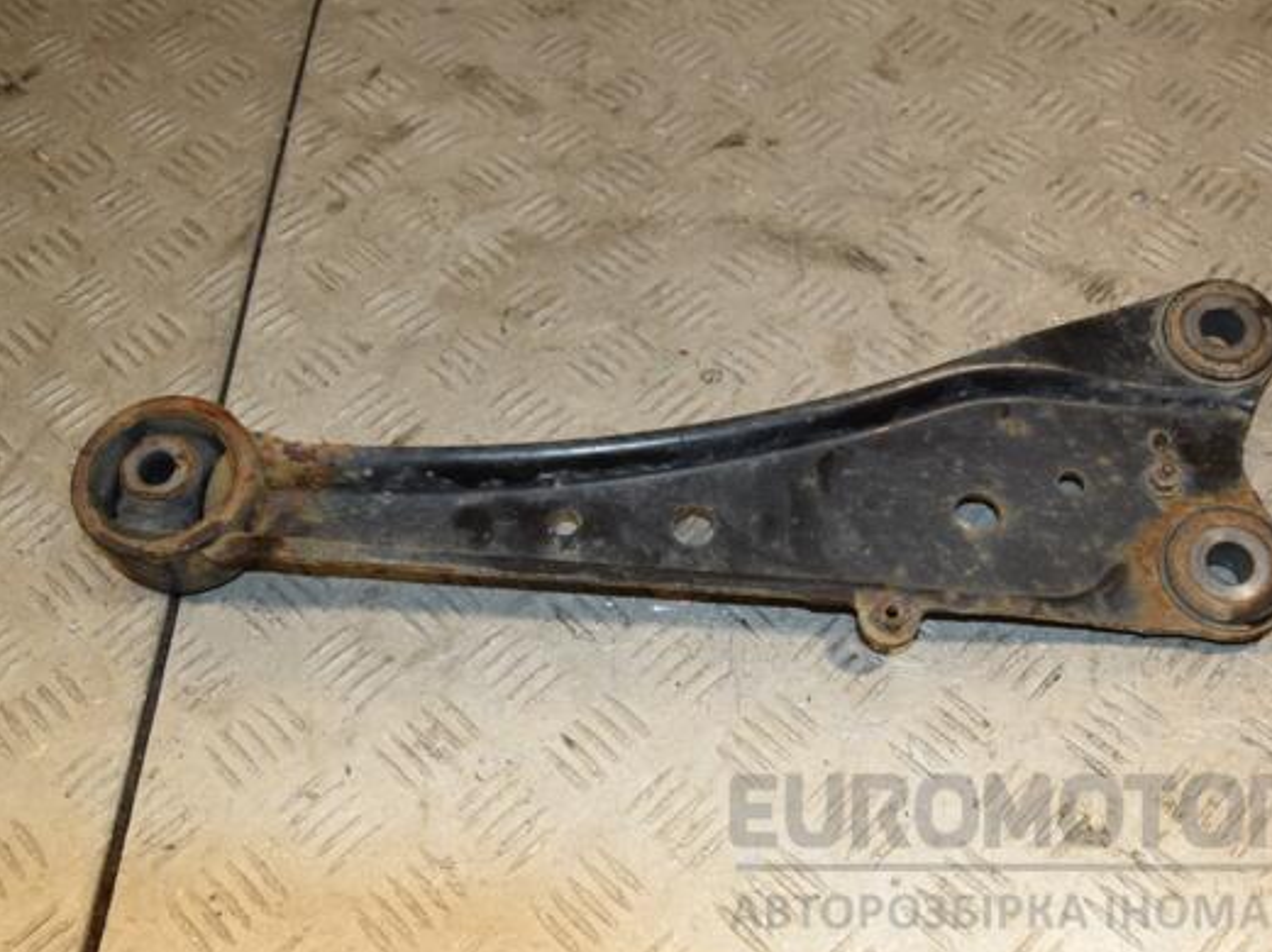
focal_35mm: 42
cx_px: 684
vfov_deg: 34.7
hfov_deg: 45.2
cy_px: 486
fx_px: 1526
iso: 800
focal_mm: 25
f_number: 5.6
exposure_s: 1/200
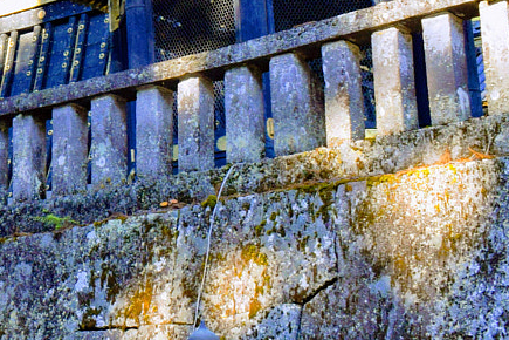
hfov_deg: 15.1
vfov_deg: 10.5
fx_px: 1793
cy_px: -122
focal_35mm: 127
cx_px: -220
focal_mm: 23
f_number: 7.1
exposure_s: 1/200
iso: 400
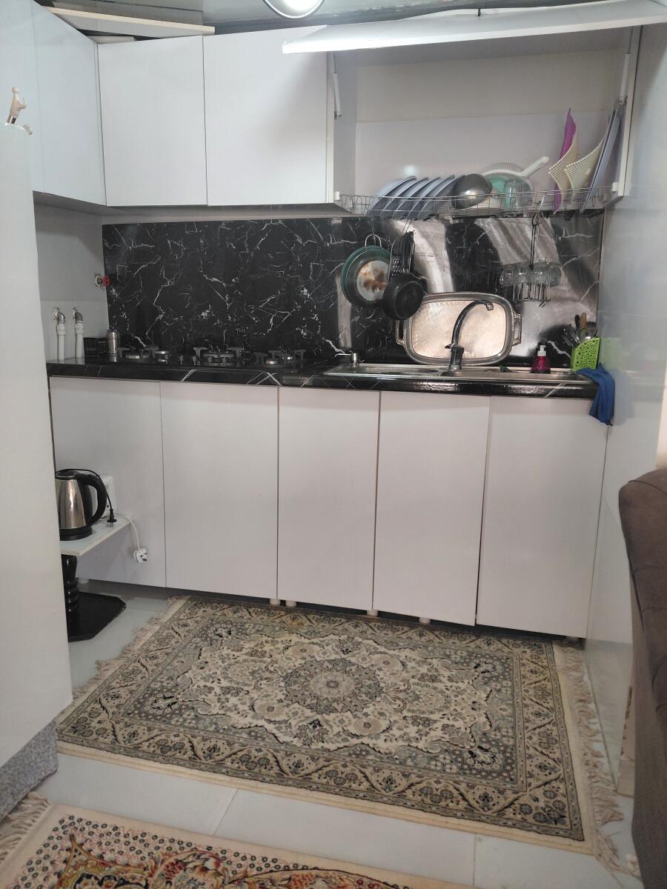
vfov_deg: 69.4
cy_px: 444
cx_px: 334
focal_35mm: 25
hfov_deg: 54.9
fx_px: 642
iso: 100
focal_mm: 4.69
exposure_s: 1/120
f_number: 1.8
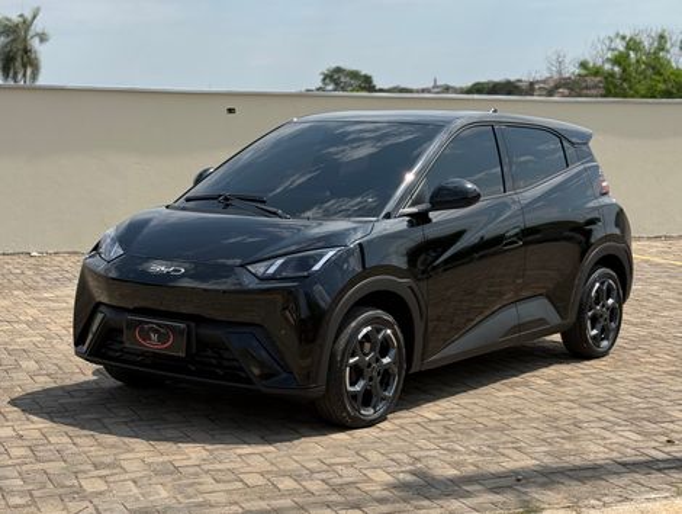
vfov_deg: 30.3
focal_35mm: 48
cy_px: 257
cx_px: 341
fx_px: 947
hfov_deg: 39.6
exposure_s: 1/3891
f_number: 1.78
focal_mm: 6.76
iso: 64
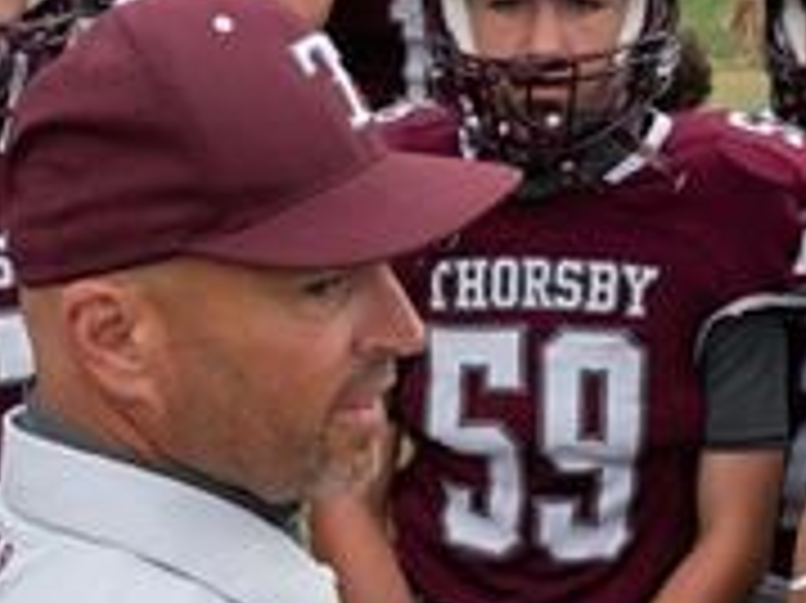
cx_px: 446
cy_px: 700
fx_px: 1955
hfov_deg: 23.3
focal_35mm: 84
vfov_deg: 16.9
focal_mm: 24
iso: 5000
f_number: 4.5
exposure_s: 1/2000
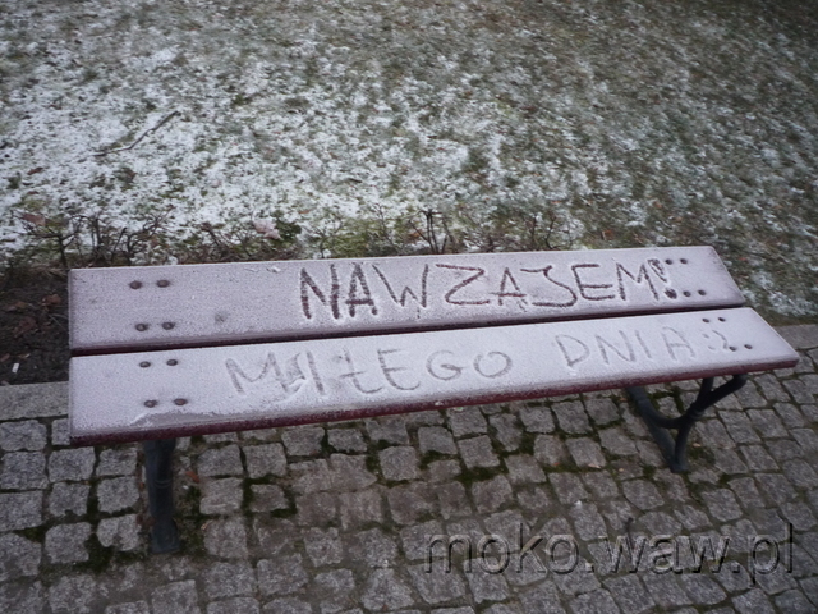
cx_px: 409
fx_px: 756
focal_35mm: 32
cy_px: 307
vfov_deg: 44.2
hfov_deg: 56.8
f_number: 3.3
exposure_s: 1/30
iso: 200
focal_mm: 5.2
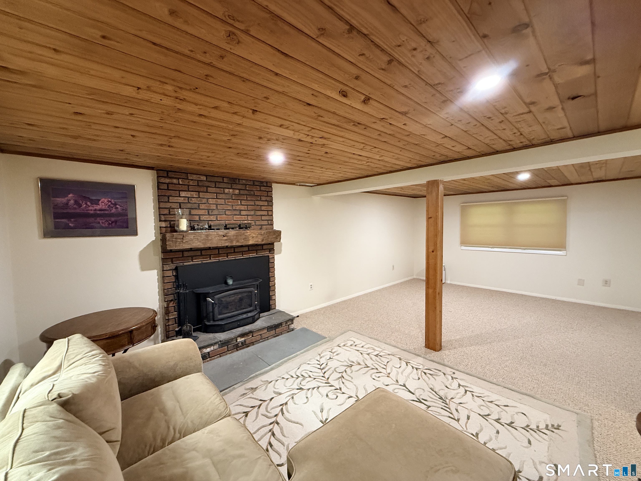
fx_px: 259
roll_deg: +0.9
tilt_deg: -3.5
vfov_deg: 85.7
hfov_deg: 102.1
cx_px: 320
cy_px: 240
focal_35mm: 14
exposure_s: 1/60
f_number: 2.2
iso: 640
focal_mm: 2.22
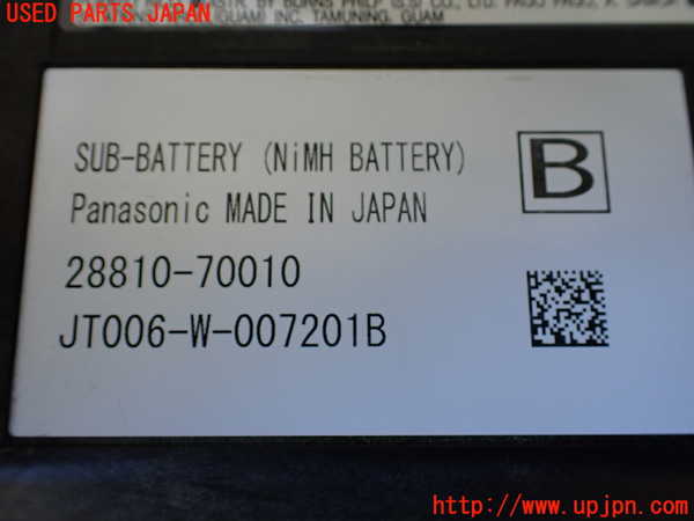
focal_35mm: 30
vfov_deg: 46.8
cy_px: 260
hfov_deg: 60.0
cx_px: 347
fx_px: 601
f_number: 2.3
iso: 200
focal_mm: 5.4
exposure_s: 1/125
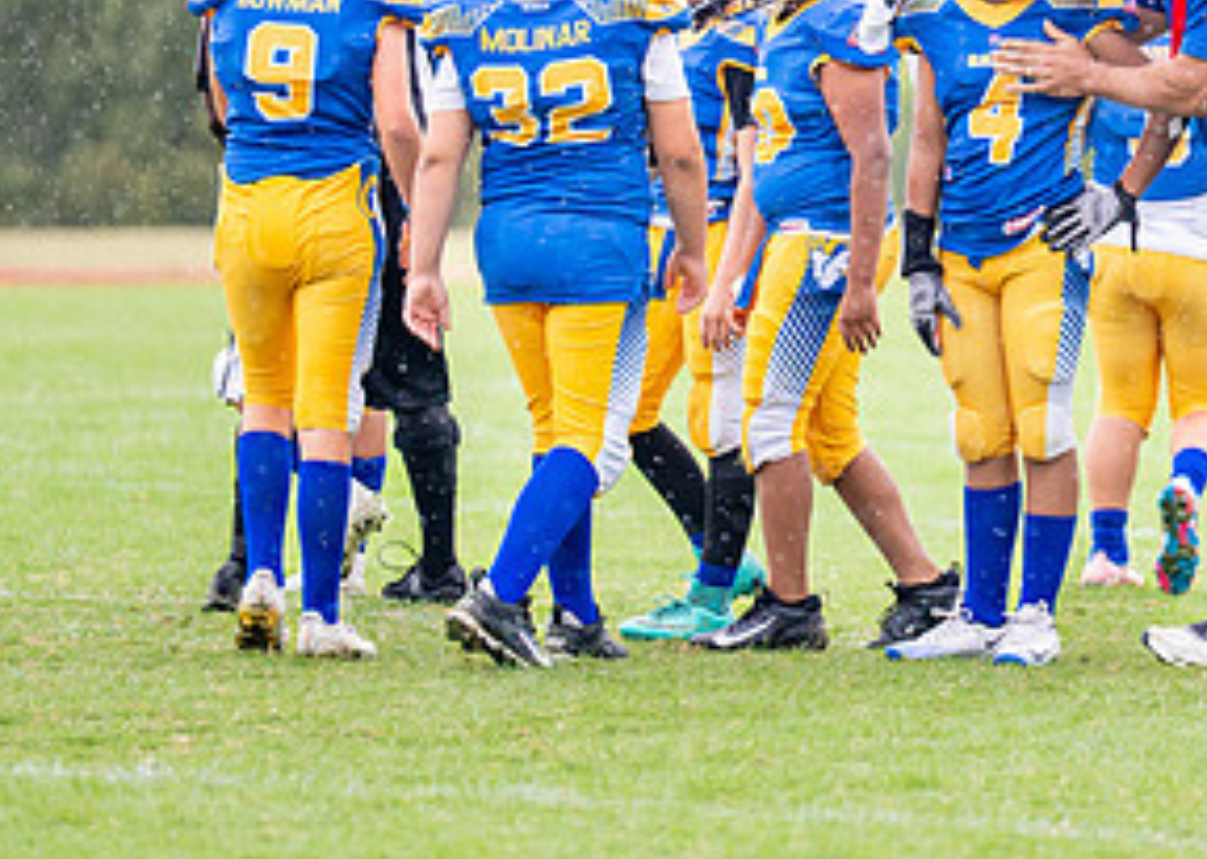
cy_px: 140
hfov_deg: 4.5
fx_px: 15476
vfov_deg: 3.2
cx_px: 1067
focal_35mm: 452
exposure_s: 1/1600
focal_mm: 176
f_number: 2.8
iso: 400
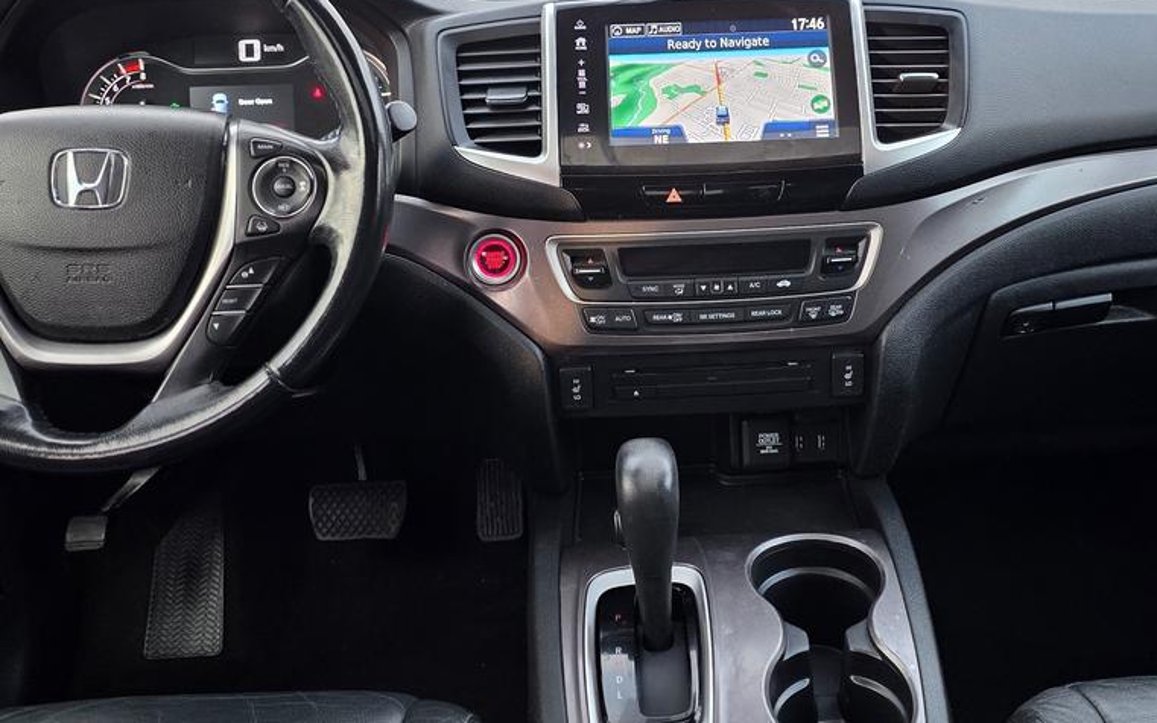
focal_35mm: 41
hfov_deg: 48.0
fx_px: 1293
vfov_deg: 31.0
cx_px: 681
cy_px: 237
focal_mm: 6.25
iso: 200
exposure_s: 1/180
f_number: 1.7
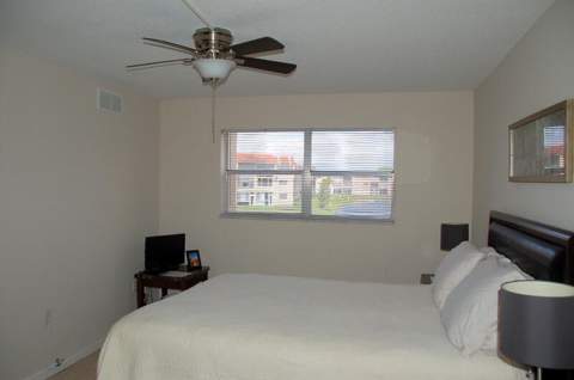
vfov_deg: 47.7
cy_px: 190
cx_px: 287
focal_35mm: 27
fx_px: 430
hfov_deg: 67.5
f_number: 5.6
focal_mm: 18
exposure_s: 1/500
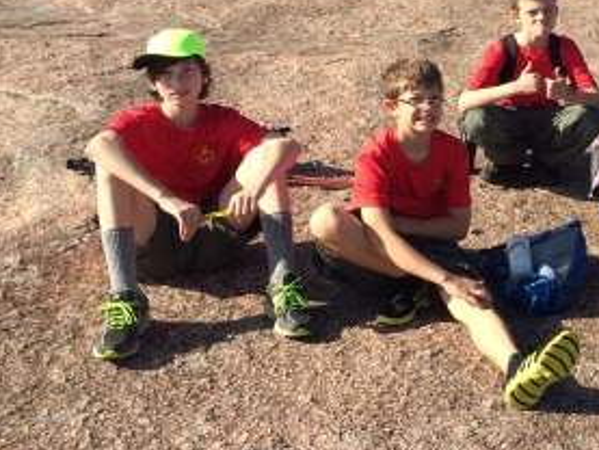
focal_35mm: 67
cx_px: 621
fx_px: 1160
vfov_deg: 21.7
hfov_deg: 27.1
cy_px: 110
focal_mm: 4.15
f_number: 2.2
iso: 32
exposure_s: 1/1208
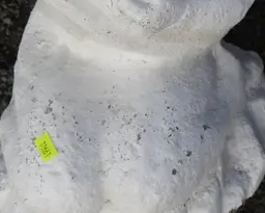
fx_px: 981
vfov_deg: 11.8
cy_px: -112
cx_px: 167
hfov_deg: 15.4
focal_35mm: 125
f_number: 7.1
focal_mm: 16
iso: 200
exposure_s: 1/320
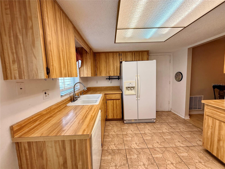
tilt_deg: -6.1
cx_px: 112
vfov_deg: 85.7
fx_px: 91
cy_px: 84
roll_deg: +1.7
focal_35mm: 14
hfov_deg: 102.1
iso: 160
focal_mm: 2.22
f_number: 2.2
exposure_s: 1/120
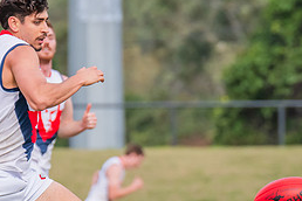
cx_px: 351
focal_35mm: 1146
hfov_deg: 1.8
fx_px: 9613
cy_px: 159
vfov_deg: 1.2
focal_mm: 360
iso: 800
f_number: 8
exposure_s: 1/1250
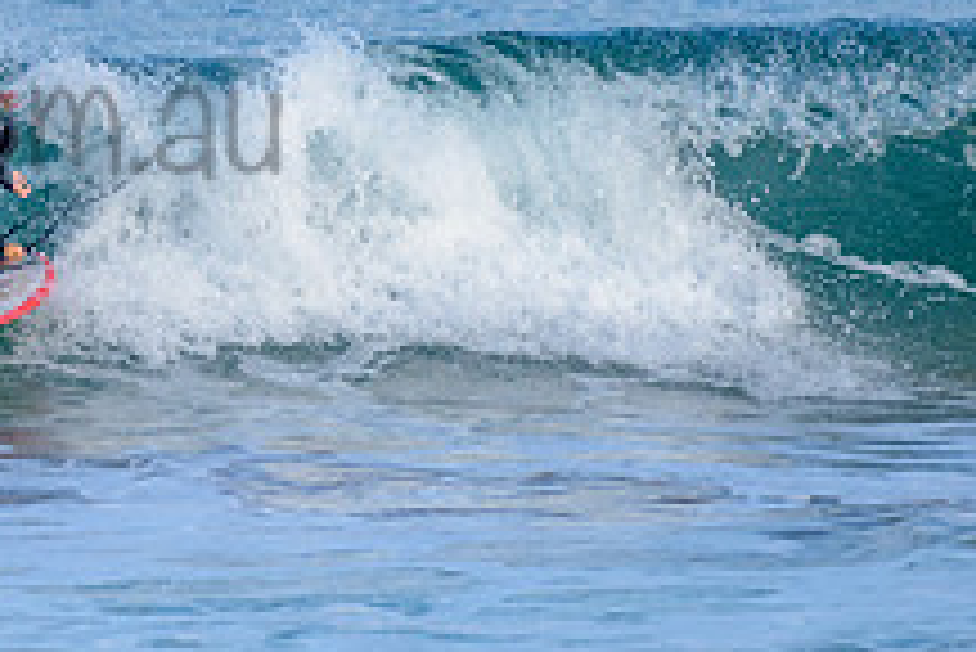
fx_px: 44409
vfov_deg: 0.8
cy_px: 70
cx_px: -193
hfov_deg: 1.3
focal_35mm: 1637
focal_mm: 500
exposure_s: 1/1250
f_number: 5.6
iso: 320
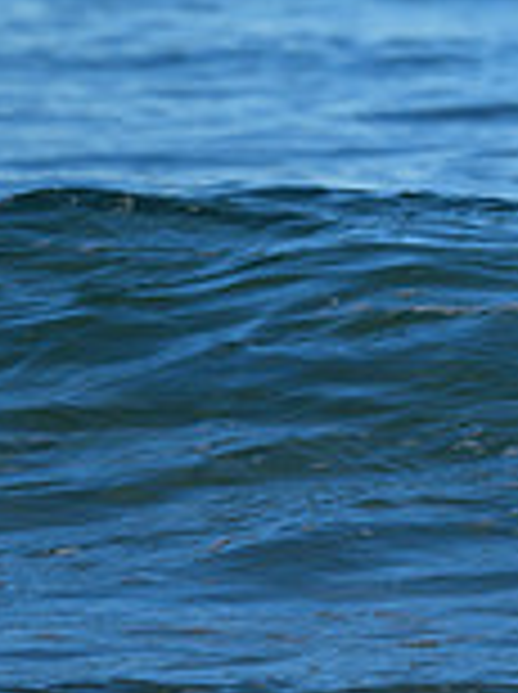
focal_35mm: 2901
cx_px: 1248
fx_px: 58043
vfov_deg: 0.7
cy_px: 70
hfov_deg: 0.5
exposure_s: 1/1000
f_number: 6.3
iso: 200
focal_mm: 800
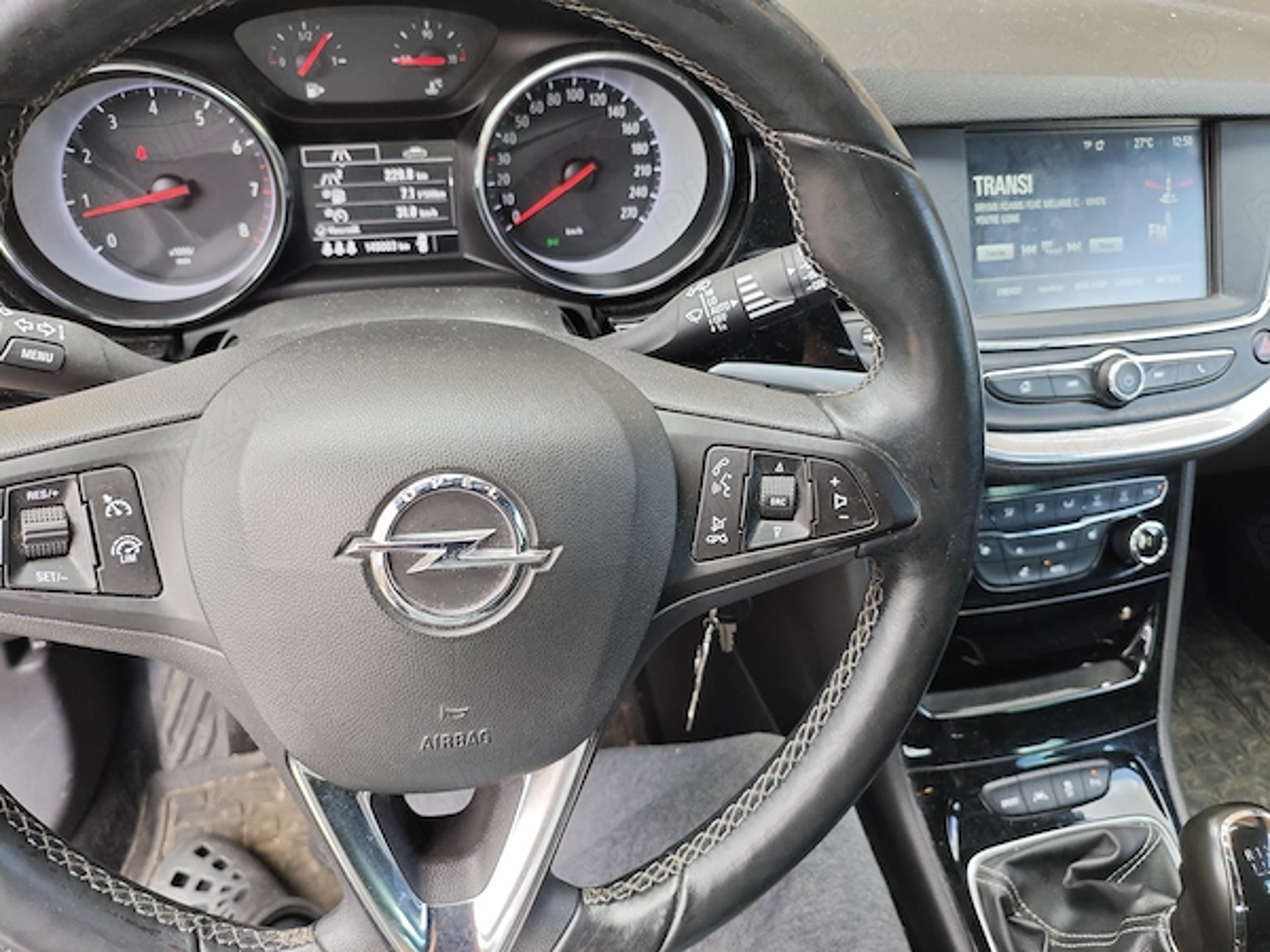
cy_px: 476
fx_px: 954
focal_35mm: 26
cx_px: 635
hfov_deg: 67.3
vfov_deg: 53.1
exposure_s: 1/155
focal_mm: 4.94
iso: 50
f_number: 1.59
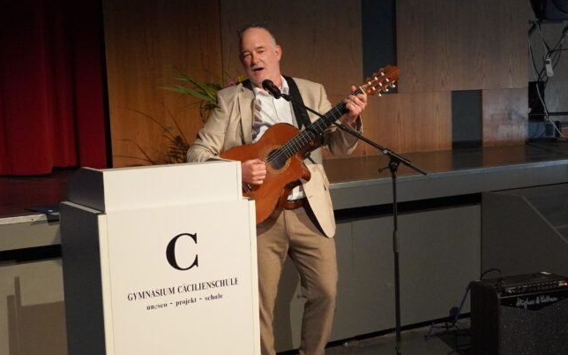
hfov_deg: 28.1
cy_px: 229
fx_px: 1130
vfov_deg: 17.8
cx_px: 348
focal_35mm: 73
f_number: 4.5
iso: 5000
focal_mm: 30
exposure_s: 1/160
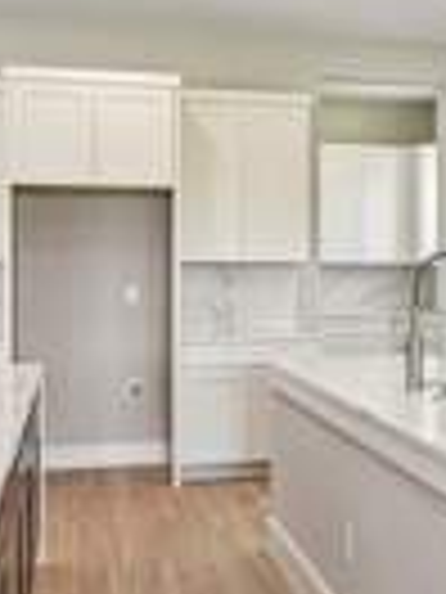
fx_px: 842
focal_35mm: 49
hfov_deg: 29.5
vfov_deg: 38.9
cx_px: 288
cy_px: 268
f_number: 8
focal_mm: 14
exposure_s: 1/60
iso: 400
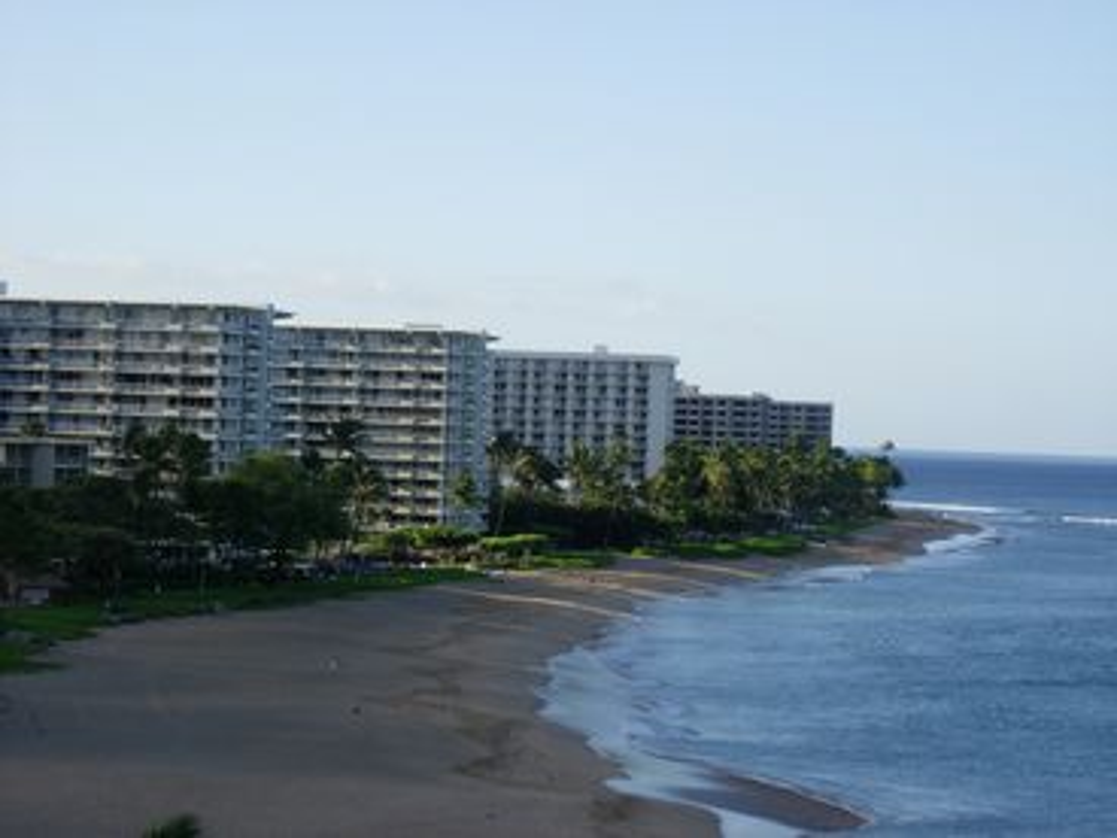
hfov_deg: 17.4
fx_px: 3646
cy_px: 419
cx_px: 558
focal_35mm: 113
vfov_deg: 13.1
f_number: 4.9
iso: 64
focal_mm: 23.4
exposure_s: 1/296
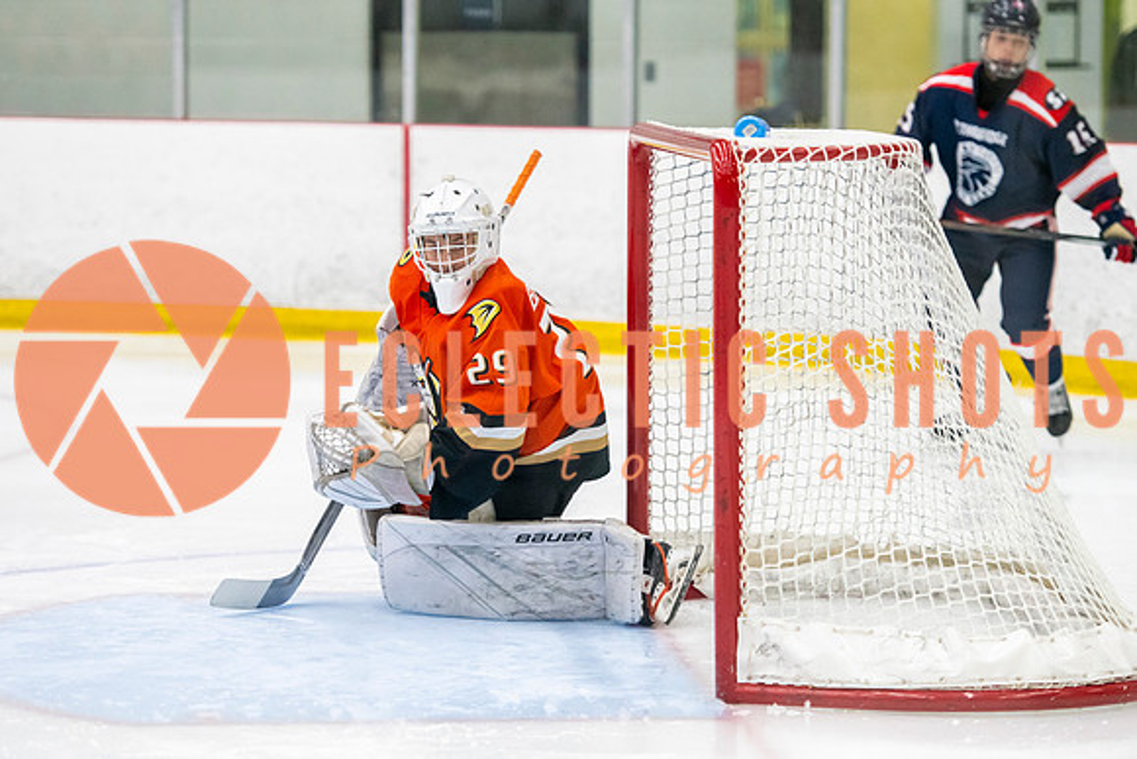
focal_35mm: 161
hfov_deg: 12.8
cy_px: 411
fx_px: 5078
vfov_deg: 8.5
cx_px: 576
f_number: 3.2
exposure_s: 1/640
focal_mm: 125
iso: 2500
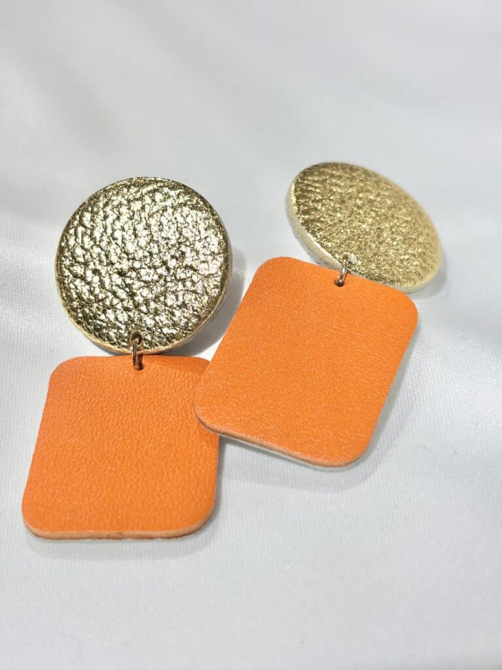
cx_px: 251
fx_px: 1005
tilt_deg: -22.0
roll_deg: +5.4
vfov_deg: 36.8
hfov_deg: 28.0
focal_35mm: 52
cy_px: 335
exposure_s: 1/184
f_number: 1.6
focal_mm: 5.96
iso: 32
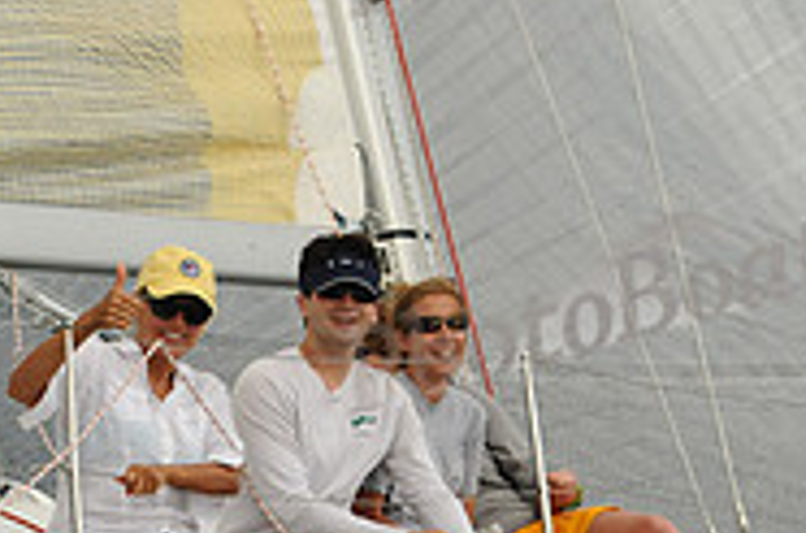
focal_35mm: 328
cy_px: 587
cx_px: 117
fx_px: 7325
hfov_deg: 6.3
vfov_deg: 4.2
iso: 200
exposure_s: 1/1000
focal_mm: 70
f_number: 5.6
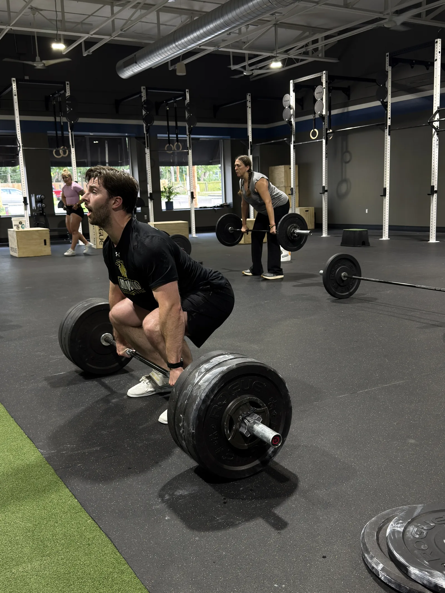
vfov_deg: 52.6
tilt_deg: -9.3
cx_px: 222
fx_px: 600
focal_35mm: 35
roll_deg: +1.7
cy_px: 296
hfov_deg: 40.7
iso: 100
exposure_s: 1/78
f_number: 1.78
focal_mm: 6.76
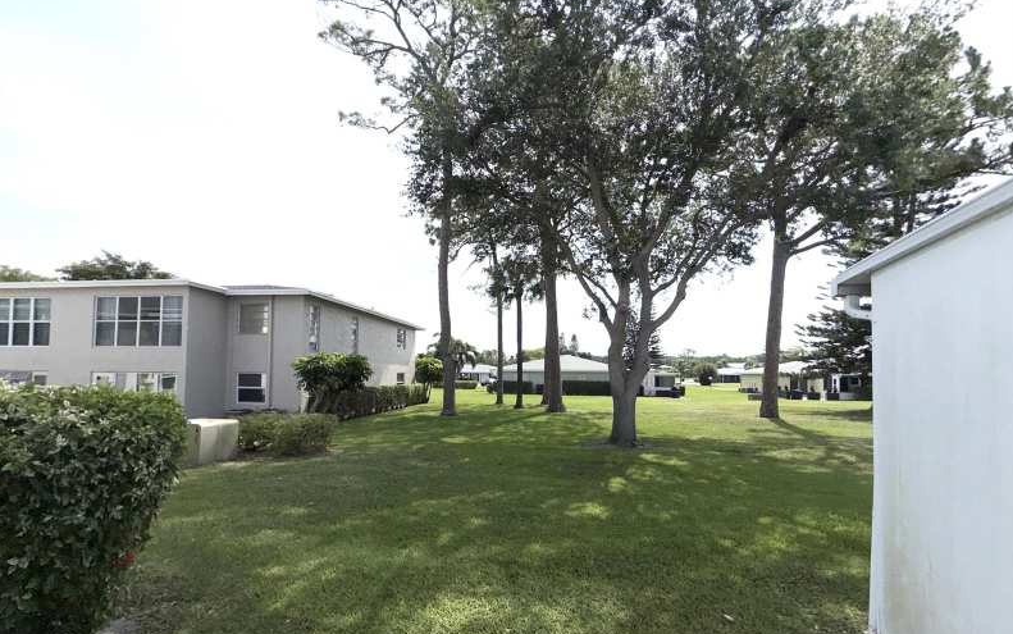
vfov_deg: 74.5
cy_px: 357
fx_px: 414
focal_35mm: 15
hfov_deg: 101.4
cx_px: 510
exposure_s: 1/3289
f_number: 2.2
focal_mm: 2.22
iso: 16
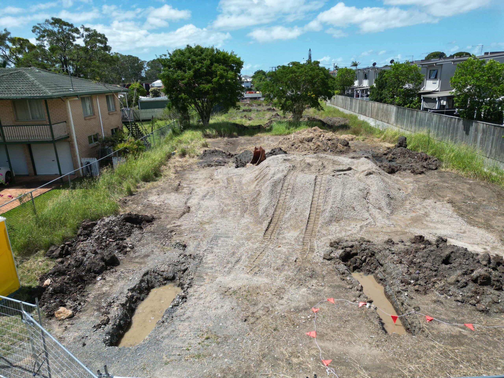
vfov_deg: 56.8
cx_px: 252
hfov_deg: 71.6
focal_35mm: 24
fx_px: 349
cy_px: 189
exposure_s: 1/3000
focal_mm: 6.72
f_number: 1.7
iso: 110
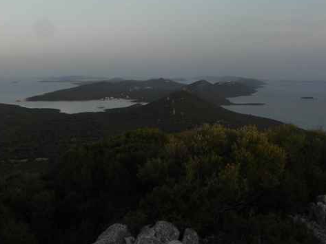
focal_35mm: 44
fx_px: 414
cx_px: 114
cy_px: 56
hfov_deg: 42.5
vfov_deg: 32.2
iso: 160
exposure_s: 1/190
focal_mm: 4.6
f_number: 5
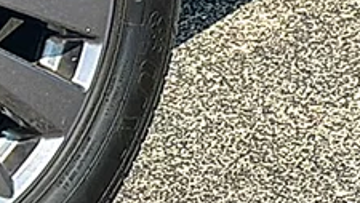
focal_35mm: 339
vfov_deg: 3.6
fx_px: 3239
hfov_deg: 6.4
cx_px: 101
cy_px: -1
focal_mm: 6.86
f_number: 1.78
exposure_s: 1/2907
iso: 64
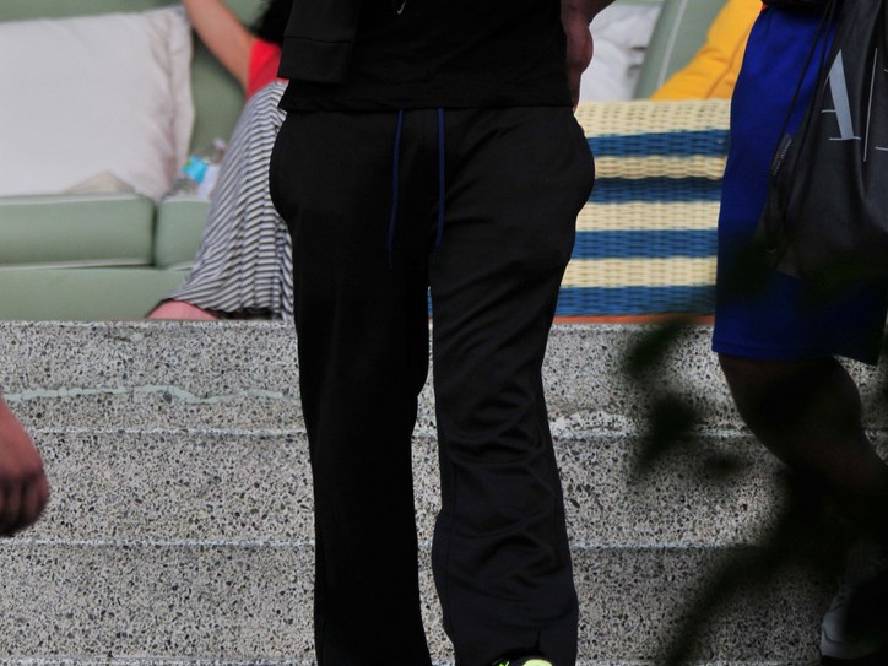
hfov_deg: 6.7
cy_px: 65
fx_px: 7619
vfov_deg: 5.0
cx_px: 440
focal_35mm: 297
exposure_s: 1/500
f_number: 4.8
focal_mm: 122
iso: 250
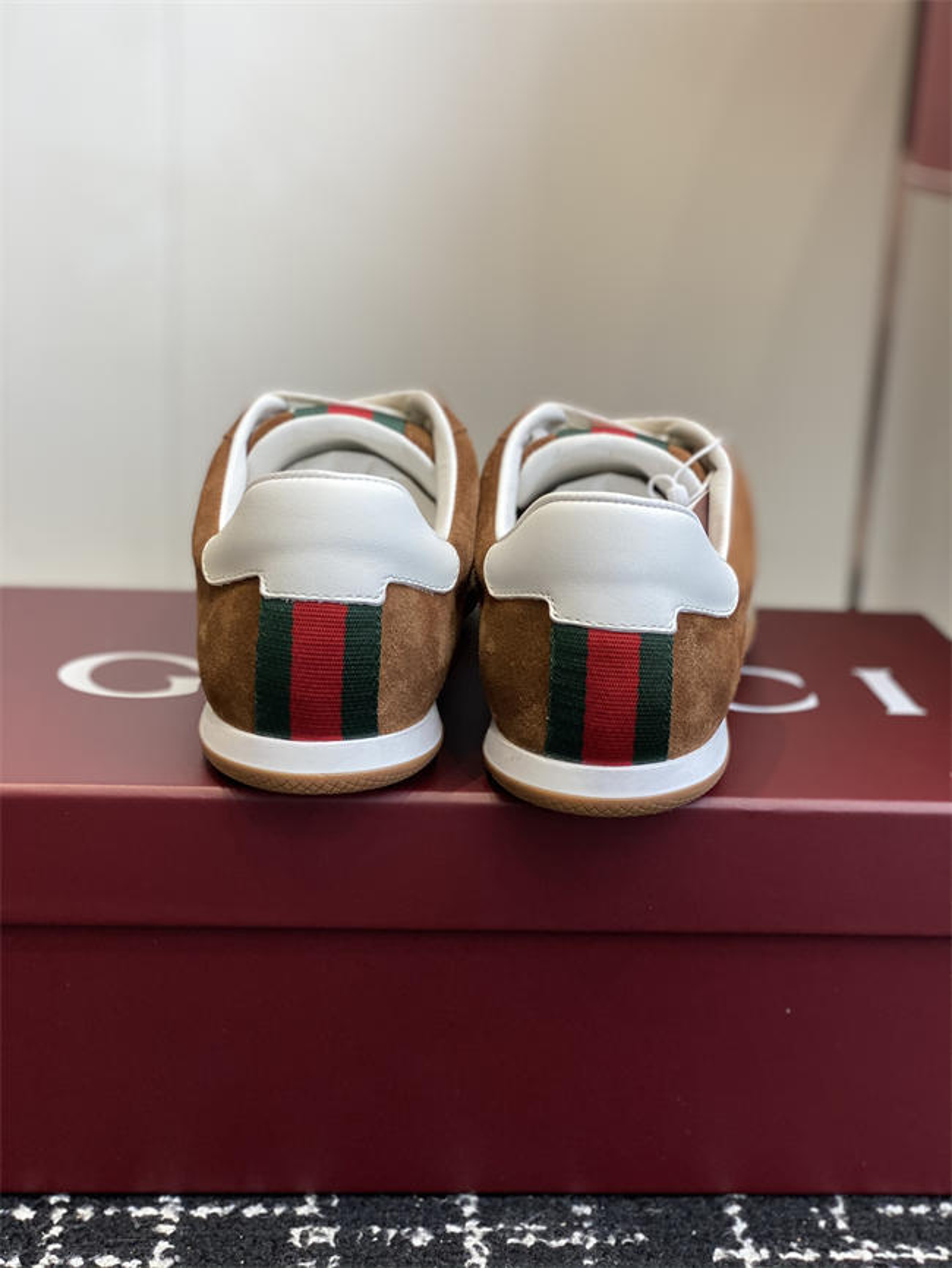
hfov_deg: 28.0
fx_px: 1906
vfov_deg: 36.8
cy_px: 634
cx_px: 476
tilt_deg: -16.3
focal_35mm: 52
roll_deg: -3.8
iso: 64
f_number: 2
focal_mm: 6
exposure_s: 1/122
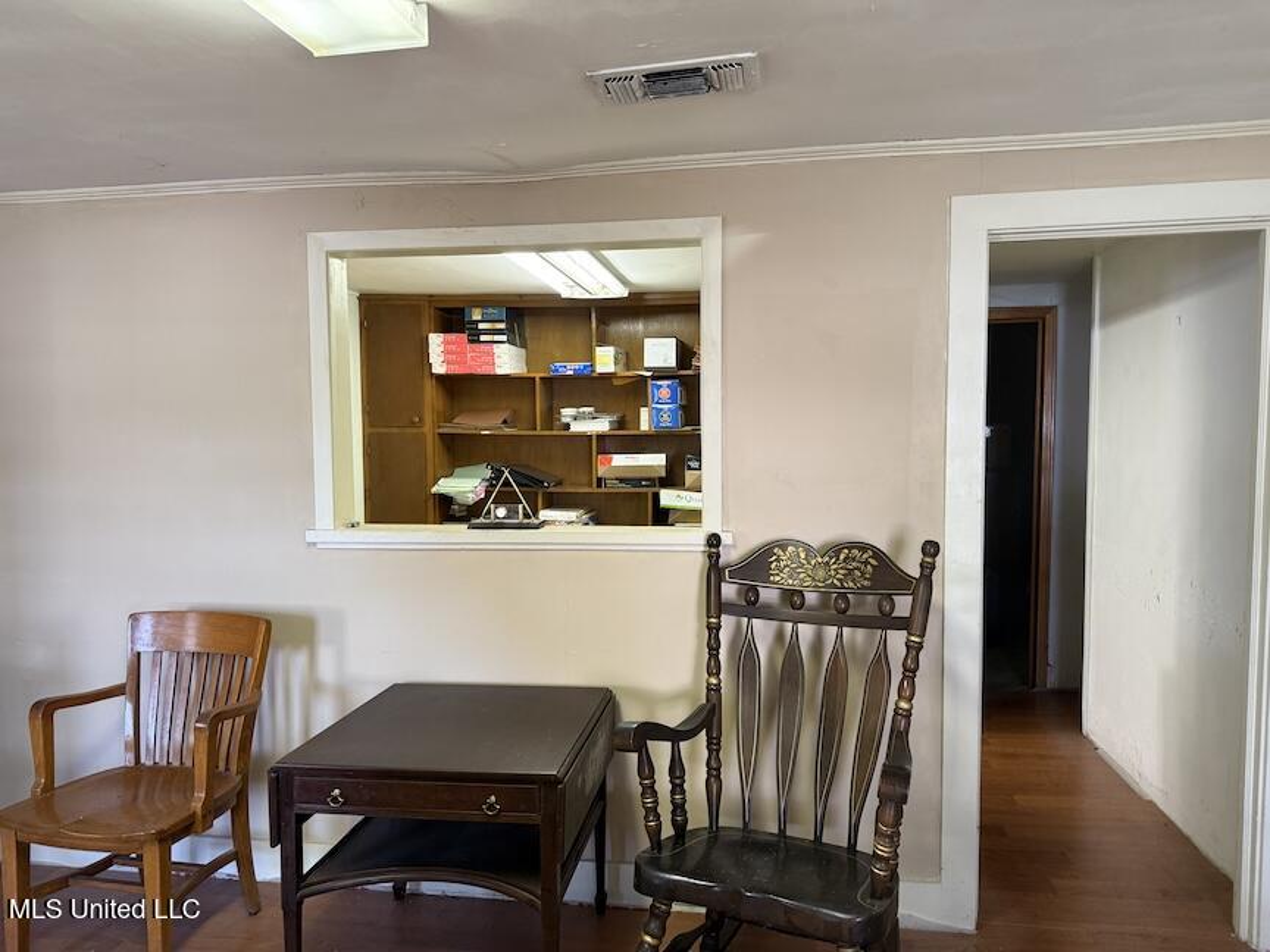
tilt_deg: -4.2
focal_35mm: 24
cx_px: 635
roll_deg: +0.9
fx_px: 881
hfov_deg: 71.6
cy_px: 476
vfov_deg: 56.8
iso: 250
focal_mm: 6.76
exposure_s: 1/60
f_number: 1.78
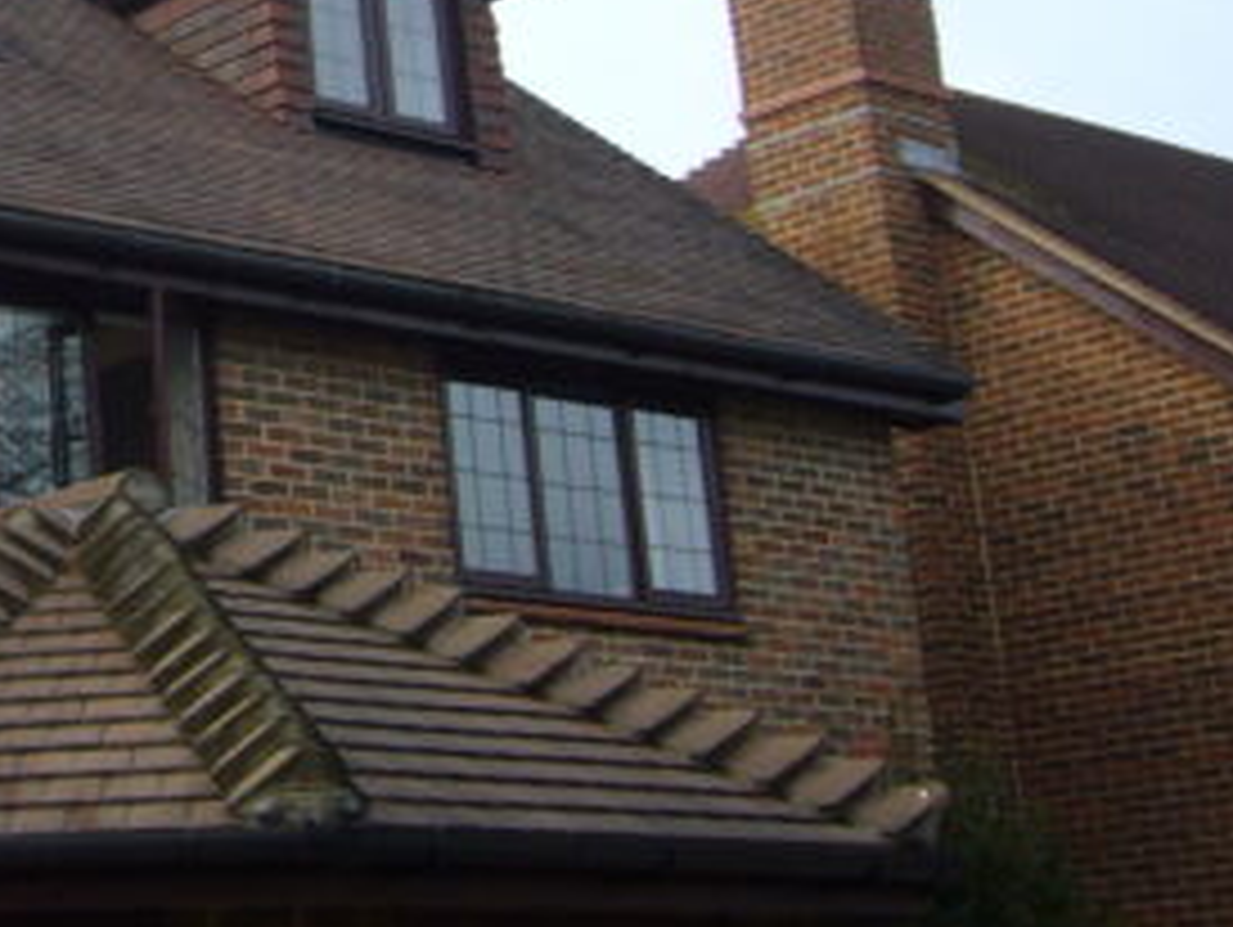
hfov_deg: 21.3
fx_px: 2995
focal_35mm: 84
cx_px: -333
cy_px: 112
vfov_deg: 17.4
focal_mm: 4.9
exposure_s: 1/500
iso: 80
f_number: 2.9
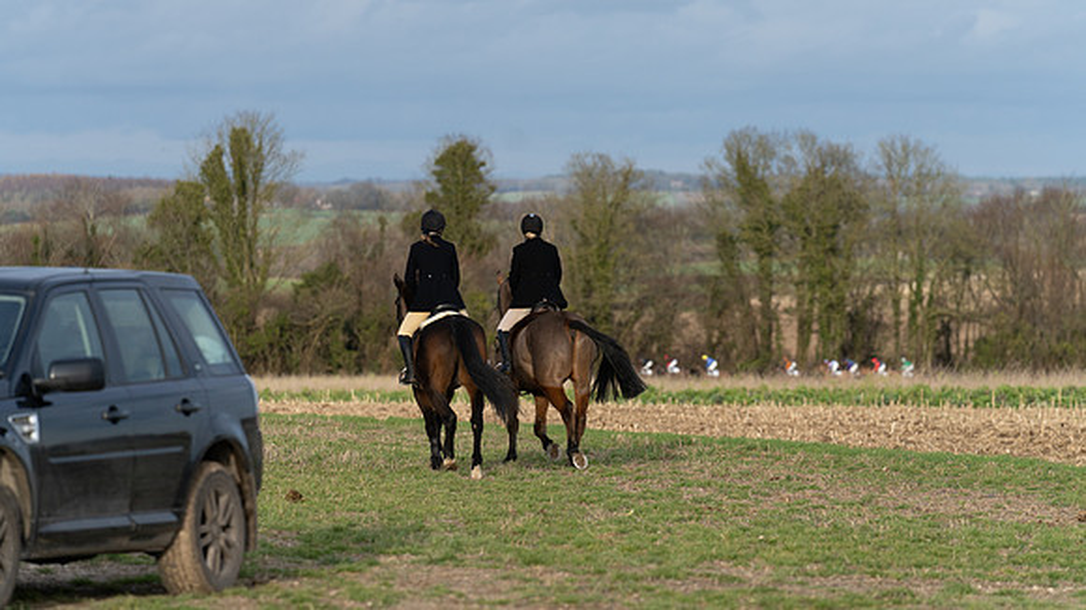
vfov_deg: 5.8
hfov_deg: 10.3
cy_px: 305
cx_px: 543
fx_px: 6032
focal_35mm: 210
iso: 400
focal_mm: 200
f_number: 4
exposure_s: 1/2000
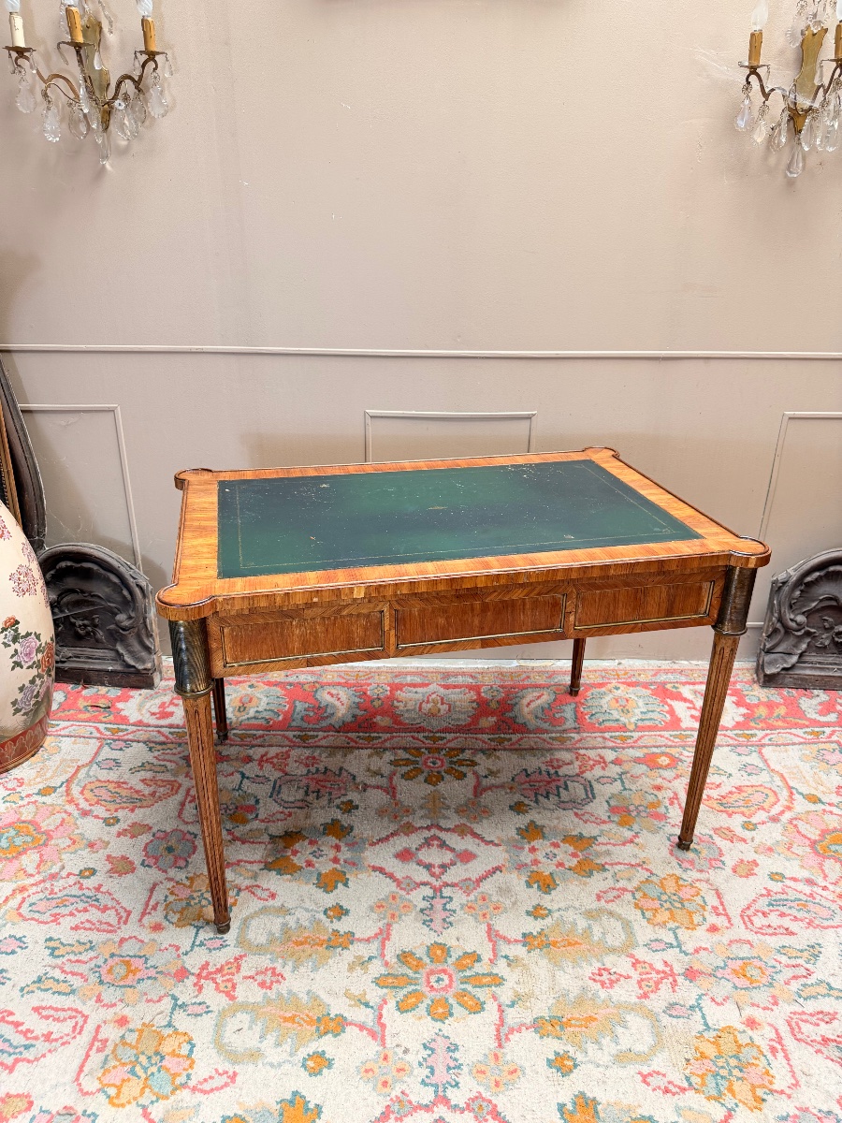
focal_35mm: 24
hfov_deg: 56.8
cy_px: 562
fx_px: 778
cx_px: 421
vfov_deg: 71.6
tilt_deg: -24.4
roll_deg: -1.5
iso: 200
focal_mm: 6.76
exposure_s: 1/79
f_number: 1.78
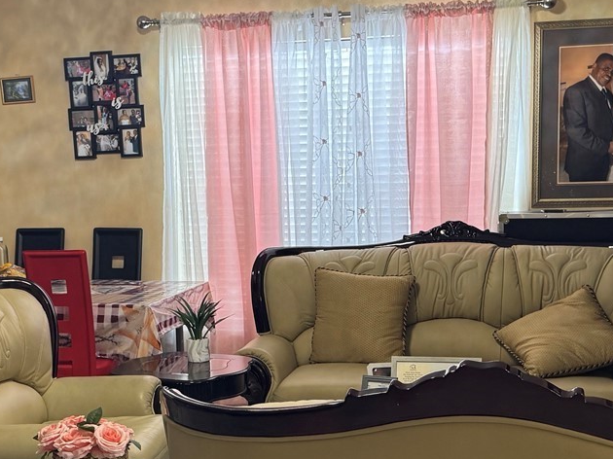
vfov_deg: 24.0
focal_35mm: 61
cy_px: 276
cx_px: 252
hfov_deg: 31.6
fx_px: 1080
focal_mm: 6.76
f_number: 1.78
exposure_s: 1/60
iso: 250
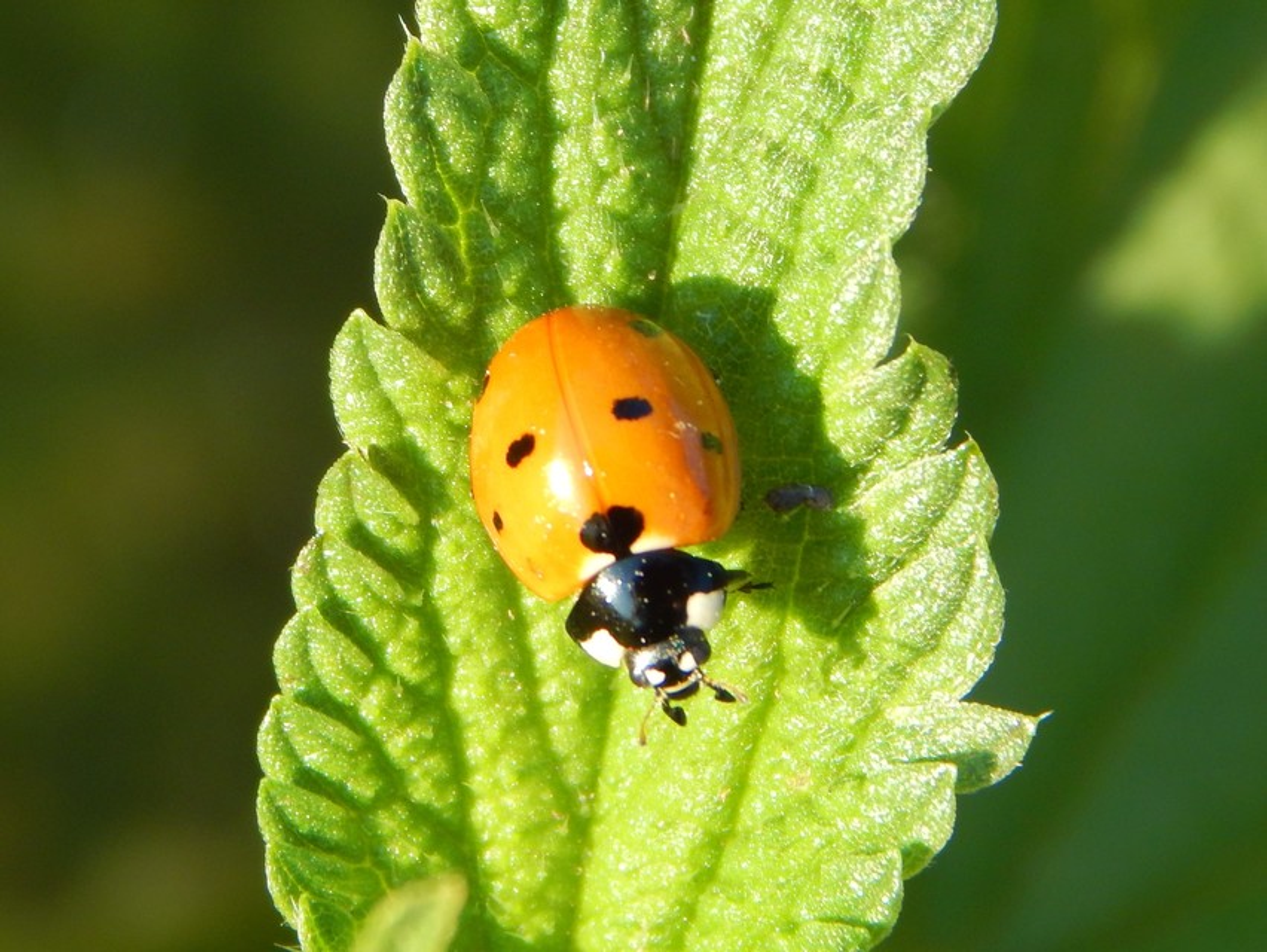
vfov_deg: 8.2
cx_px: 634
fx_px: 6665
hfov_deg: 10.9
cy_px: 476
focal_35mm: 182
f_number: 5.3
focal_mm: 32.8
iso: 125
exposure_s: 1/100
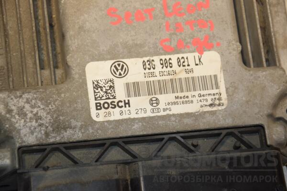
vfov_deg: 8.7
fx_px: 1256
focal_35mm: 158
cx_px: 144
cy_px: 96
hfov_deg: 13.0
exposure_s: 1/200
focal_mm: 105
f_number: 7.1
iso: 800
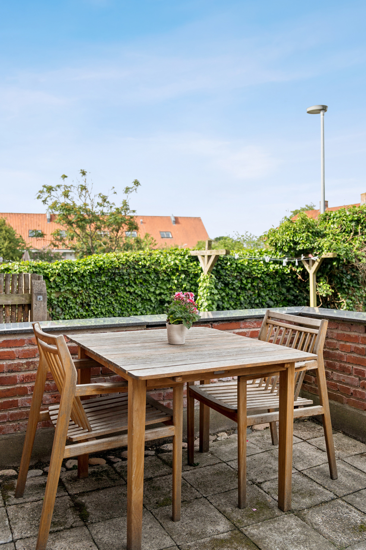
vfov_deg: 61.9
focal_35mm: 30
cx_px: 183
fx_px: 457
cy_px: 275
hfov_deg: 43.6
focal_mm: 30
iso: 320
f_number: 4
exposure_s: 1/800
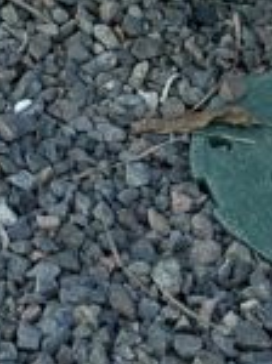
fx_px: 1723
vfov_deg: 9.1
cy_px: -798
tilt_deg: -14.0
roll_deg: -5.9
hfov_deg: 9.0
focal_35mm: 164
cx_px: 2
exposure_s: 1/750
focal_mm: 6.86
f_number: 1.78
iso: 80
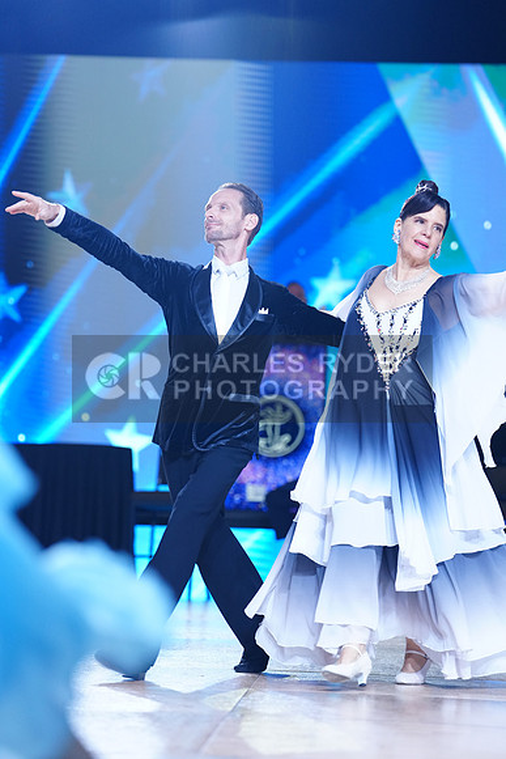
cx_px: 253
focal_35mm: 122
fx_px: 2570
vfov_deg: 16.8
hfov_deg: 11.2
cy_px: 380
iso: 1250
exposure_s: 1/640
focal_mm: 122
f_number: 2.8
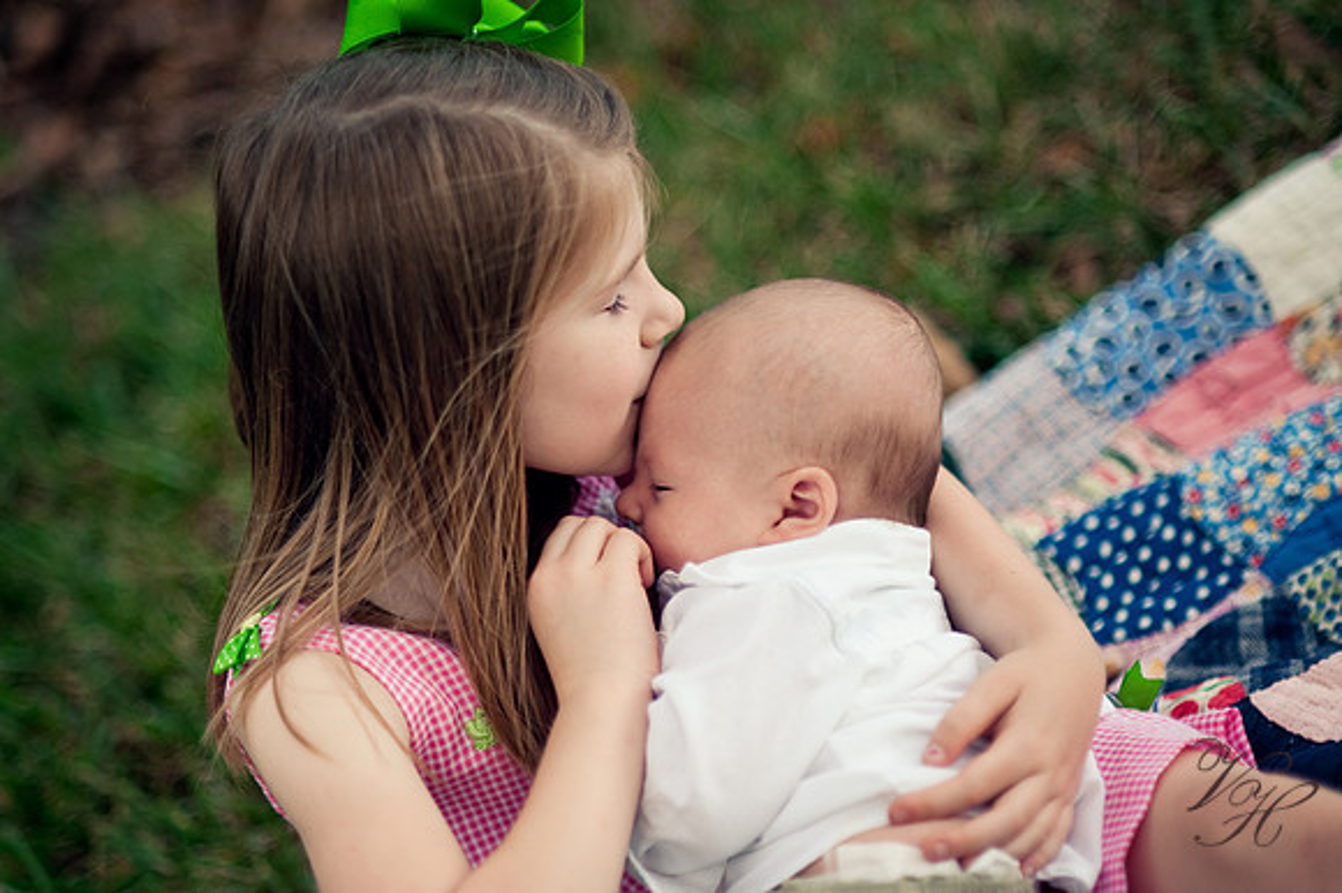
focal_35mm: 85
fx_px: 3167
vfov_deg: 16.1
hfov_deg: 23.9
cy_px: 446
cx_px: 671
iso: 200
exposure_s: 1/1600
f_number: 1.8
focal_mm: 85
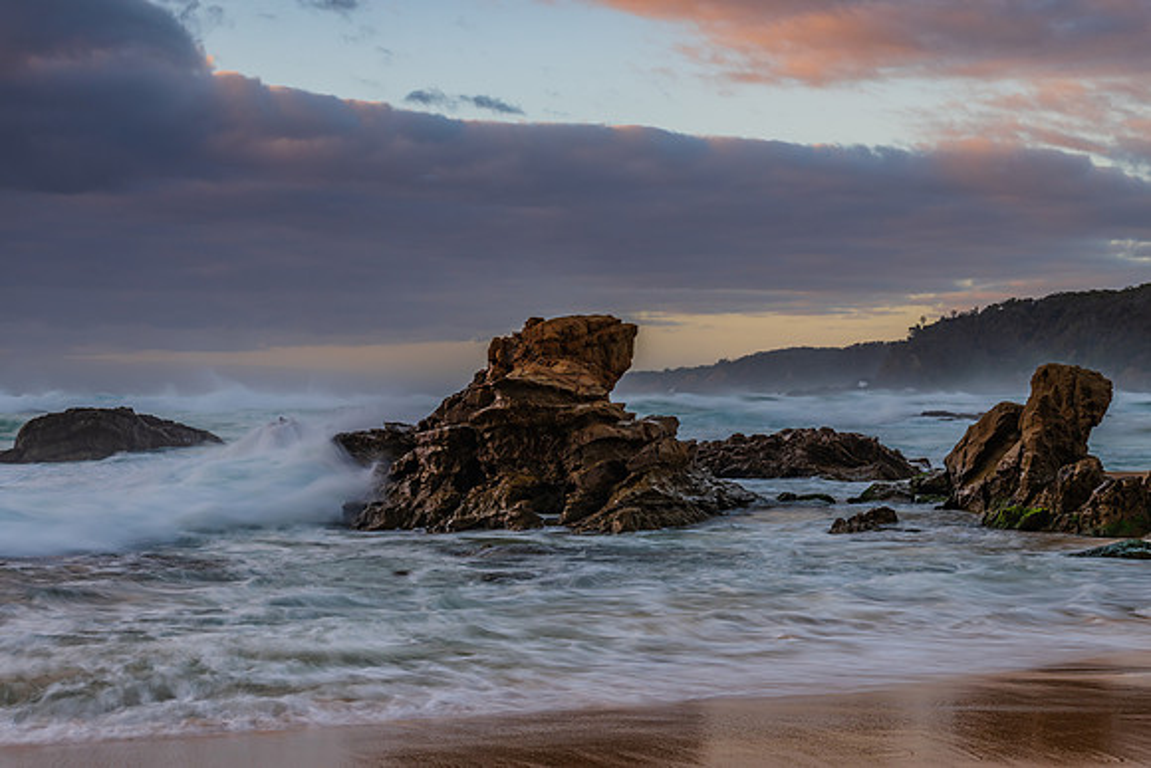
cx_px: 576
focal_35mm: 60
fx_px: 1910
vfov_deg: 22.7
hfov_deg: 33.5
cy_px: 384
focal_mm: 58
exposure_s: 1/2.5
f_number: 8
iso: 100
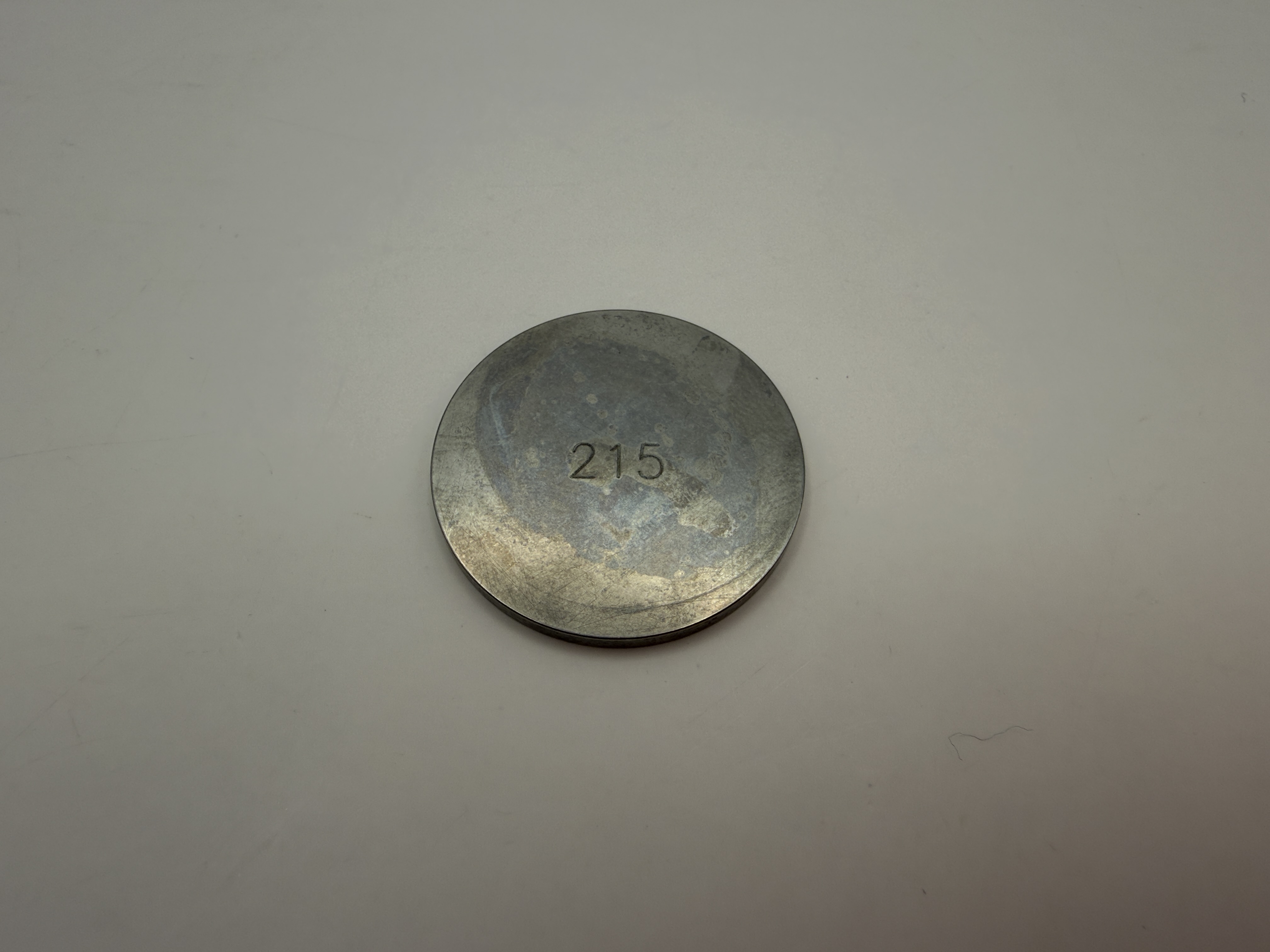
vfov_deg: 54.9
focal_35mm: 25
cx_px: 635
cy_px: 476
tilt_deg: -59.7
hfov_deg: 69.4
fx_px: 917
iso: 40
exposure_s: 1/507
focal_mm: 2.22
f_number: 2.2
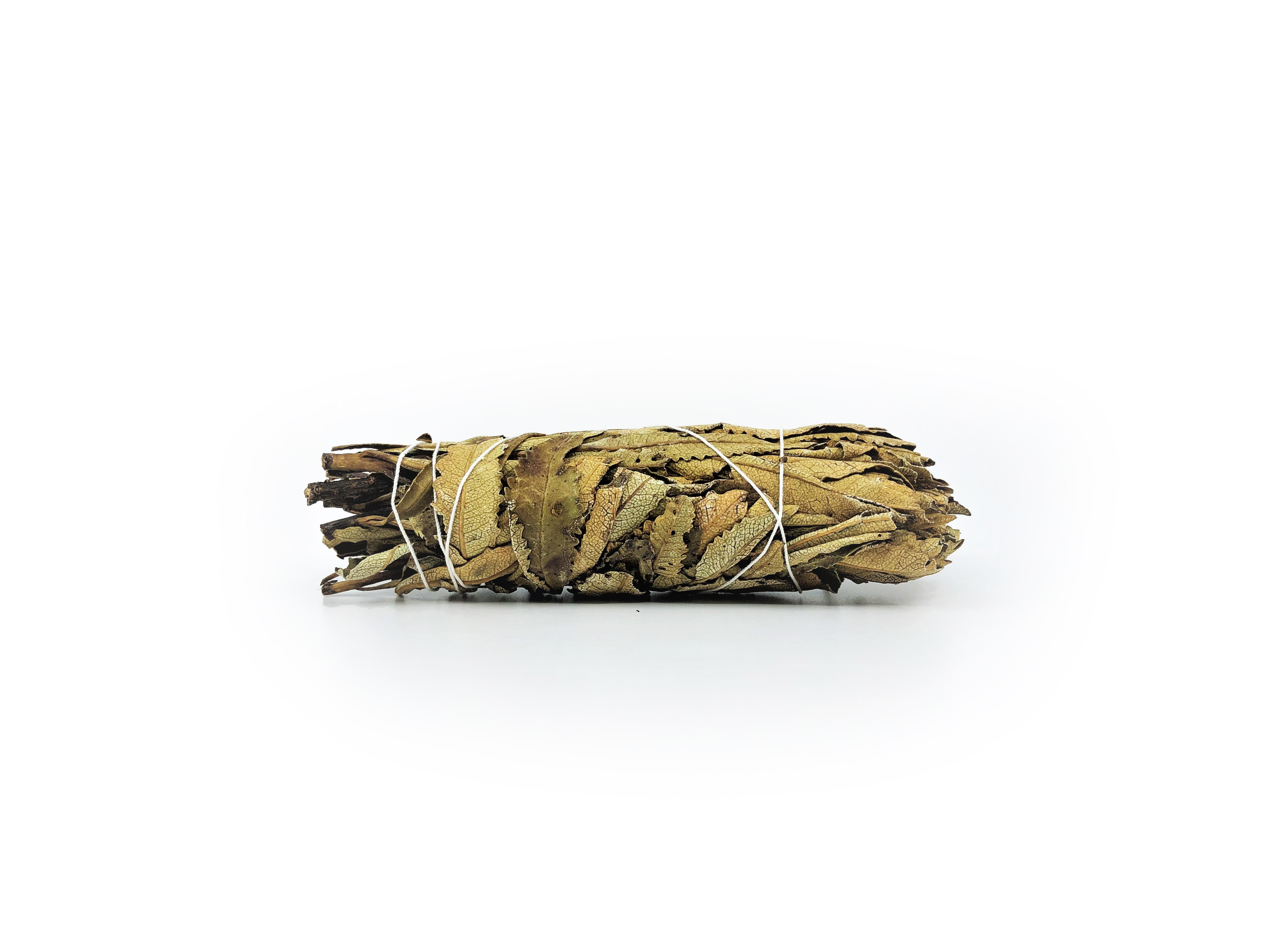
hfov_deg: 63.4
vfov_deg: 49.7
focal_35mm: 28
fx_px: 1027
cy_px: 476
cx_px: 635
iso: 20
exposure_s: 1/552
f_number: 1.8
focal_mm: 4
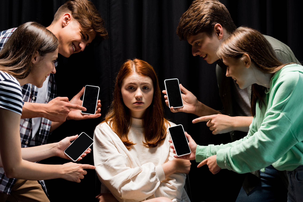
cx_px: 152
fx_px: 859
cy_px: 101
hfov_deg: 20.0
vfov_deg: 13.4
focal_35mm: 102
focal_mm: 102
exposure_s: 1/200
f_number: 4.5
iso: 100
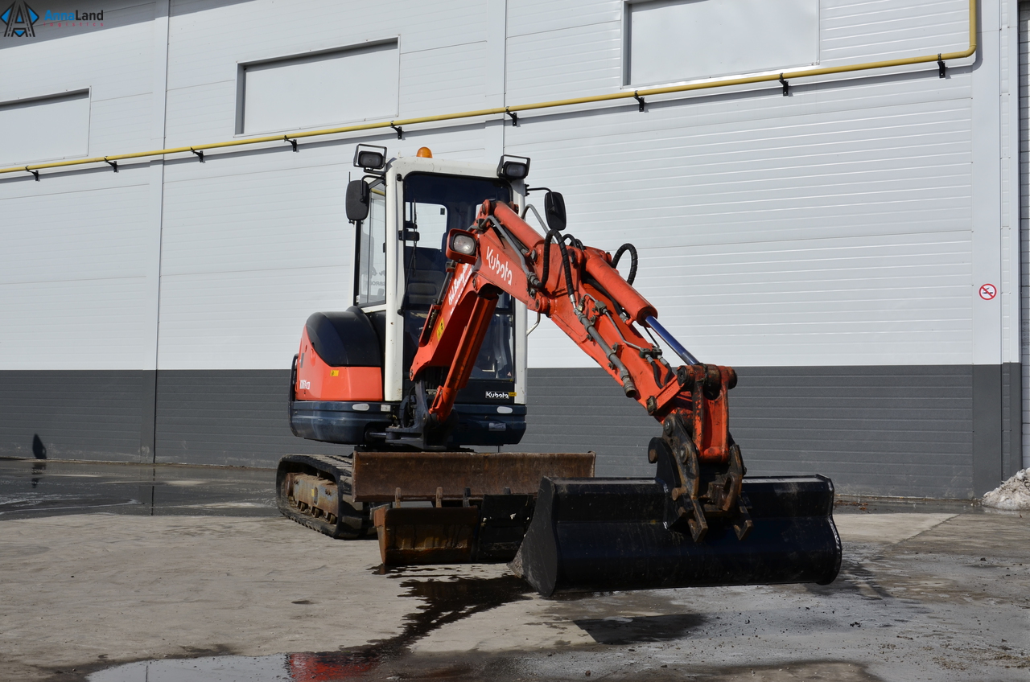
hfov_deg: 49.6
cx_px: 515
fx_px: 1114
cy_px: 341
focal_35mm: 39
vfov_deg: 34.1
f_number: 11
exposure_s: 1/500
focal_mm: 26
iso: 125
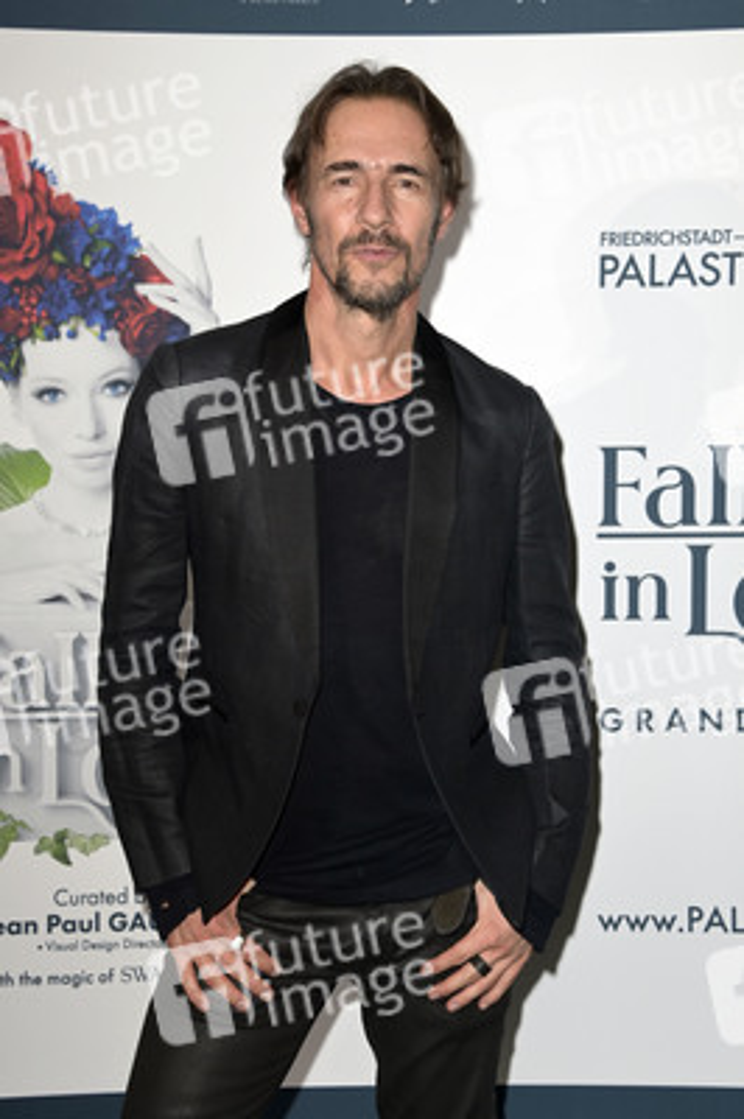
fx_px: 2236
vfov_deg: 28.1
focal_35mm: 72
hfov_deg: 18.9
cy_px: 560
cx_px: 372
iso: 640
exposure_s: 1/250
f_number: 6.3
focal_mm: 72
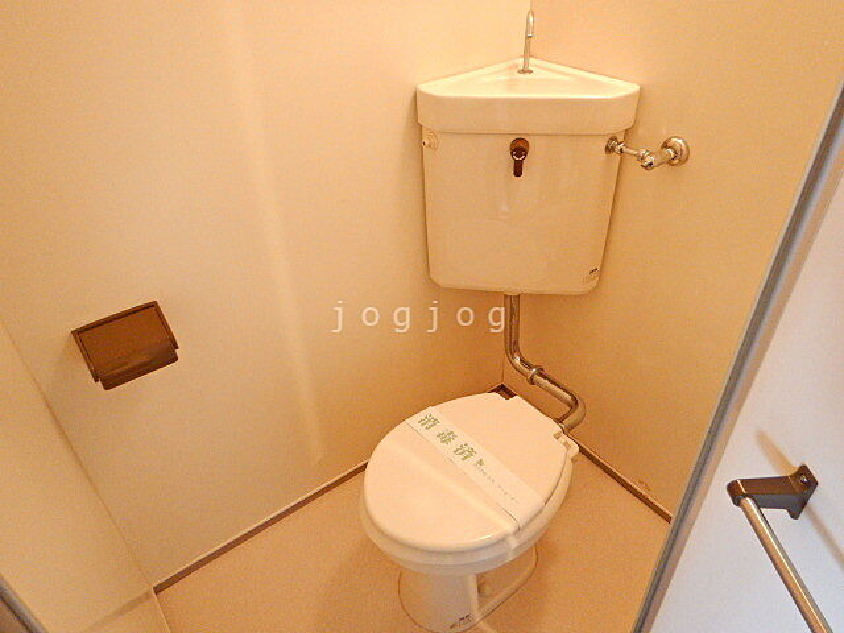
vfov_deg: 56.8
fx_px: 585
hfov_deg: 71.6
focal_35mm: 24
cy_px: 316
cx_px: 422
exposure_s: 1/6
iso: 200
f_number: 2.8
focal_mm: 4.3
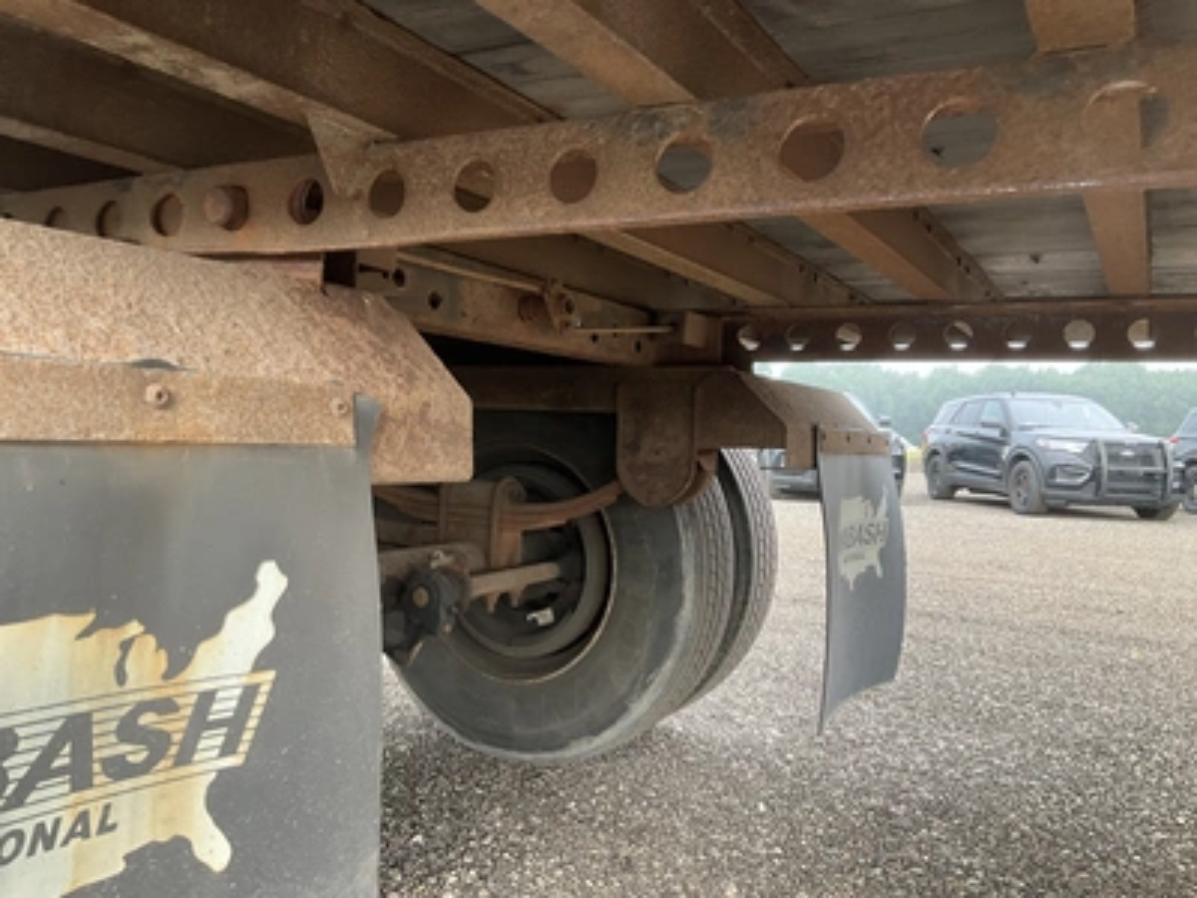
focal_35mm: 29
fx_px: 1003
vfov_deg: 48.2
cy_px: 449
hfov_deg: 61.7
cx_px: 598
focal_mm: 3
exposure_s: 1/122
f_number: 1.8
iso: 32
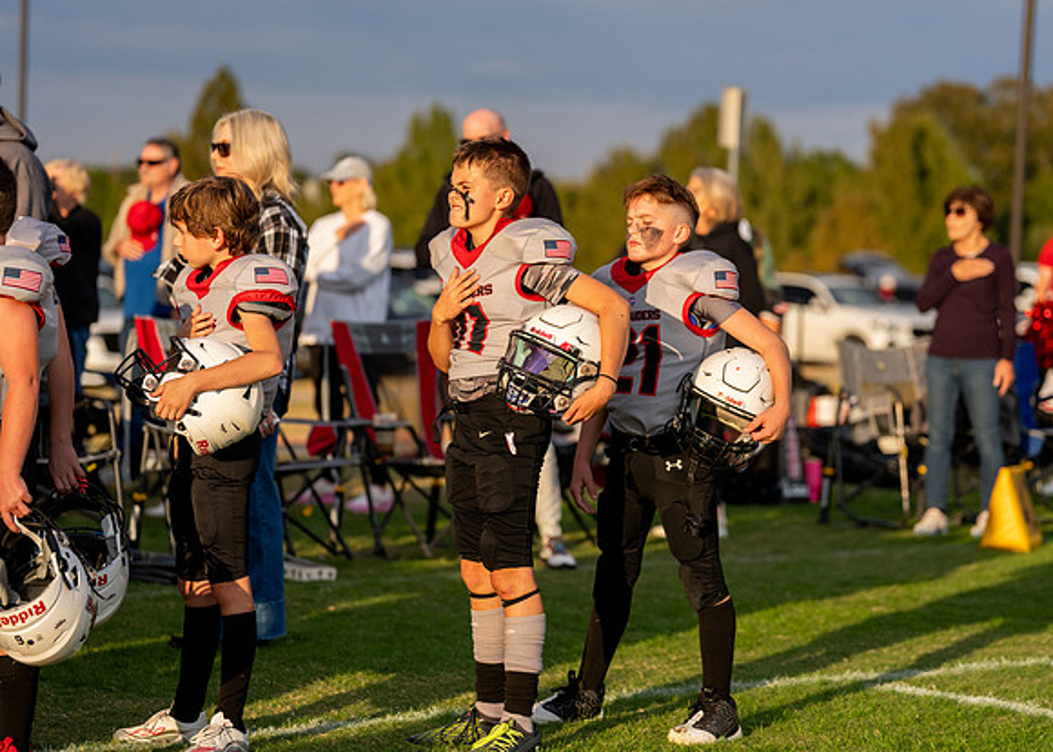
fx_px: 3544
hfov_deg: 16.9
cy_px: 371
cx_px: 553
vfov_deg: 12.1
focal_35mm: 119
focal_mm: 111
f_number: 2.8
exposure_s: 1/3200
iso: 400
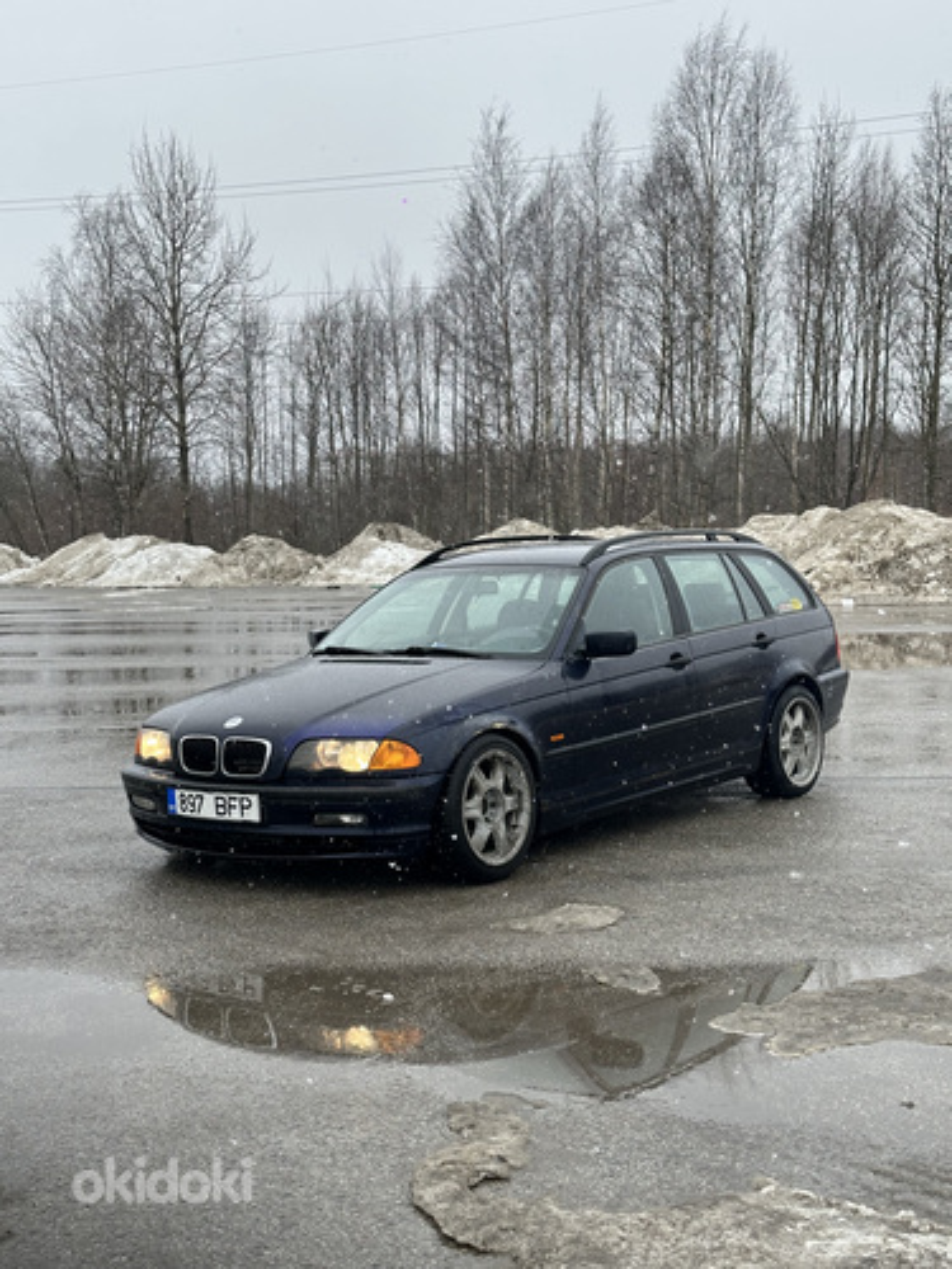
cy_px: 634
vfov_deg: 39.7
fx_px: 1760
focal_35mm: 48
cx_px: 476
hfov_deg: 30.3
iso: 64
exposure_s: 1/608
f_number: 1.78
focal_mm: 6.86
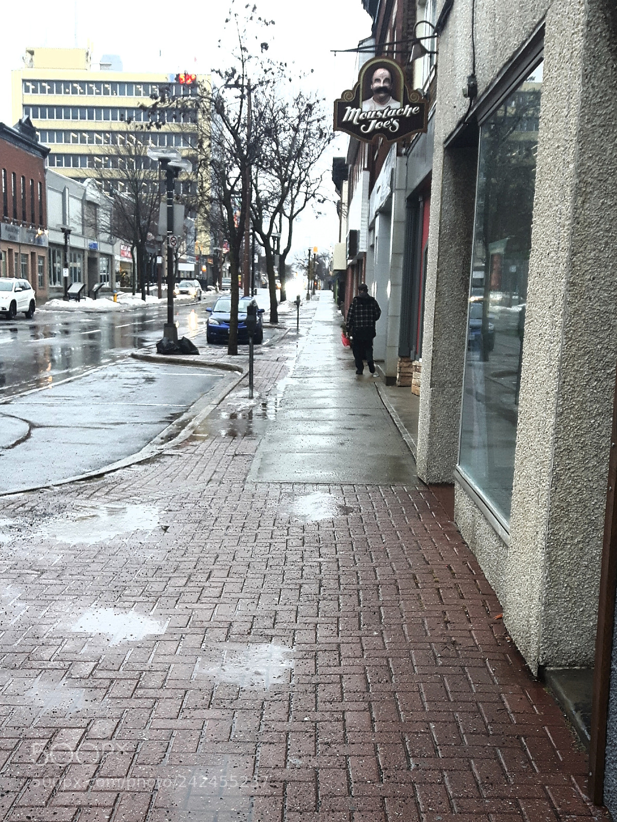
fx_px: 737
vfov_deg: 58.4
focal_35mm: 31
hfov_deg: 45.4
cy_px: 411
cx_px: 308
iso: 64
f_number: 1.9
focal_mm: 3.7
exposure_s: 1/33
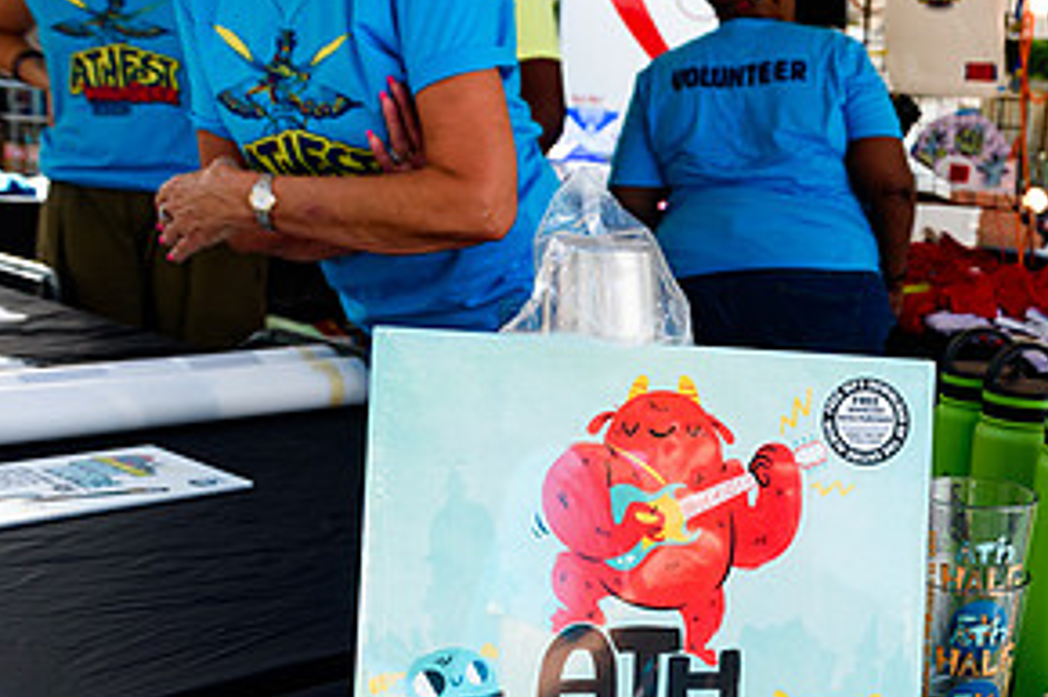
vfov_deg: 27.7
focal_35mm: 48
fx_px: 1396
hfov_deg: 37.4
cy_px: 504
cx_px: 1012
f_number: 5
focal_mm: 24
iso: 400
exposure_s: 1/400
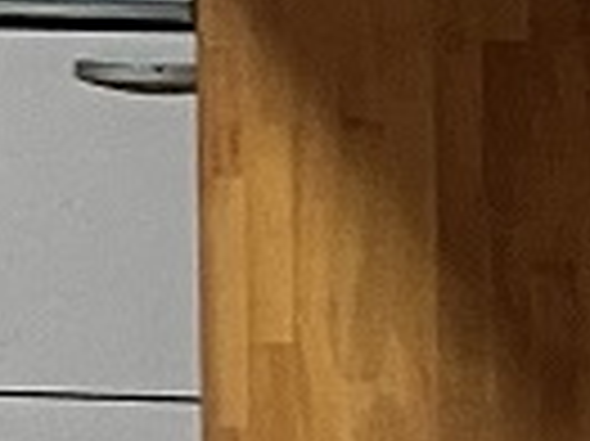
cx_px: -626
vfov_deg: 8.3
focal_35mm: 171
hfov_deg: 10.5
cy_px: -362
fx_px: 2912
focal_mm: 3.99
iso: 640
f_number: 1.8
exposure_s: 1/30
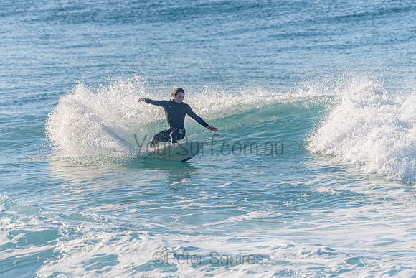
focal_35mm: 607
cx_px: 164
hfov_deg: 3.4
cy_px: 130
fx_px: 7013
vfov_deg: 2.3
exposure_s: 1/2000
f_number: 5.6
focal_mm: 500
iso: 160
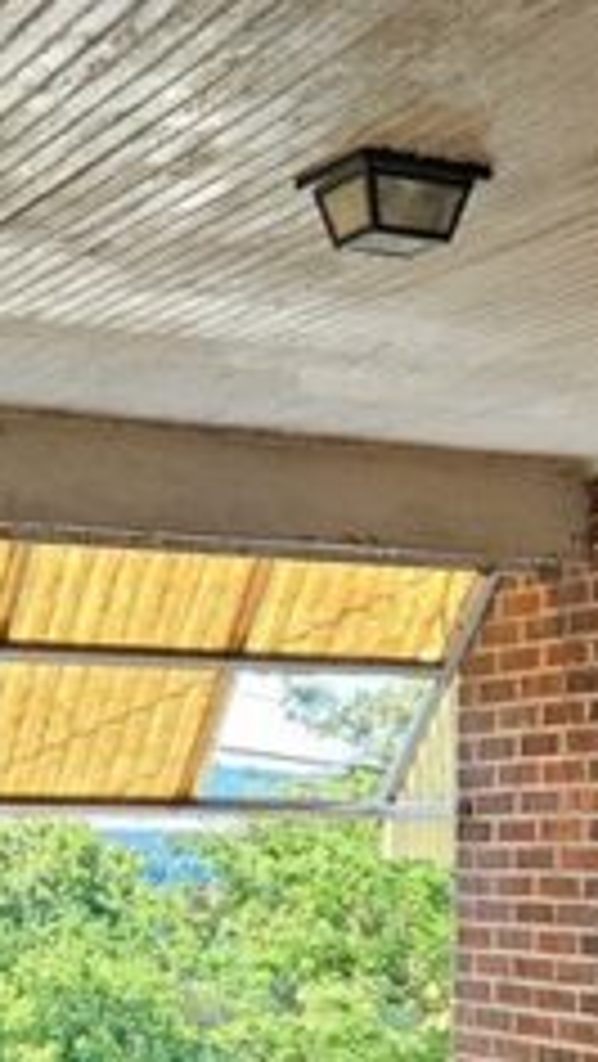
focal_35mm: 85
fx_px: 2393
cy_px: 1224
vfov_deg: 23.2
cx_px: 486
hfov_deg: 14.2
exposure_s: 1/180
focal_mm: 5.4
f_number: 1.8
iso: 32
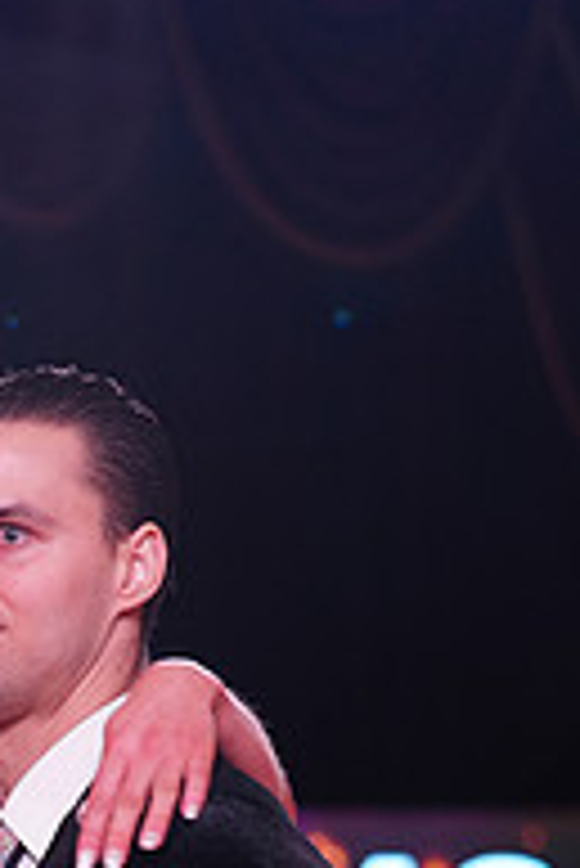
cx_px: -155
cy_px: 1273
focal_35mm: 210
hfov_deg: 6.5
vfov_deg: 9.5
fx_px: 5066
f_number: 2.8
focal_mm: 70
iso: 500
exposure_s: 1/250
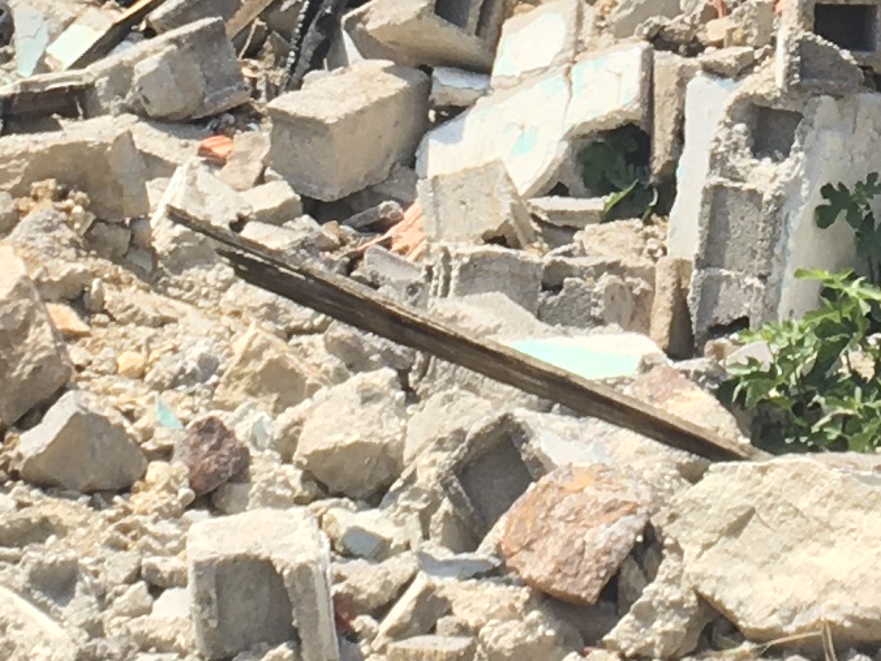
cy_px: -271
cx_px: 619
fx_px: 4403
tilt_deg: +11.0
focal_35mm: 173
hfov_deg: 11.4
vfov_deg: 8.4
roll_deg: +0.8
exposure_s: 1/810
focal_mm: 4.15
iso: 25
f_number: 2.2
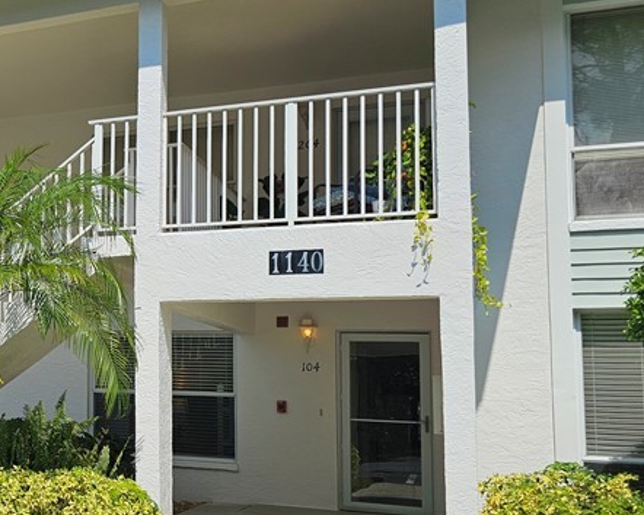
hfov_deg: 31.5
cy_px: 292
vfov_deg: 29.1
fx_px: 992
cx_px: -79
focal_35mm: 52
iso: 12
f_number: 1.7
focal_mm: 6.3
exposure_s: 1/1681
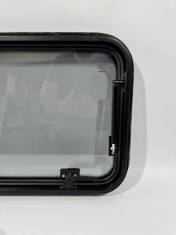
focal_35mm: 24
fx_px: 163
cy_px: 118
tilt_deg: -22.6
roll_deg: -1.0
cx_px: 88
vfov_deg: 71.6
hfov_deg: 56.8
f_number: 1.78
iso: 64
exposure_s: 1/121
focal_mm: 6.76
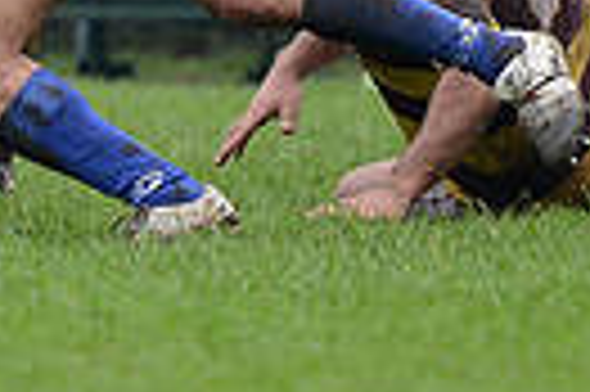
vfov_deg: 1.1
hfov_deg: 1.7
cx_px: -68
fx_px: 20313
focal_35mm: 1241
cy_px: -264
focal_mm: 280
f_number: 4
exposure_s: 1/500
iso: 500
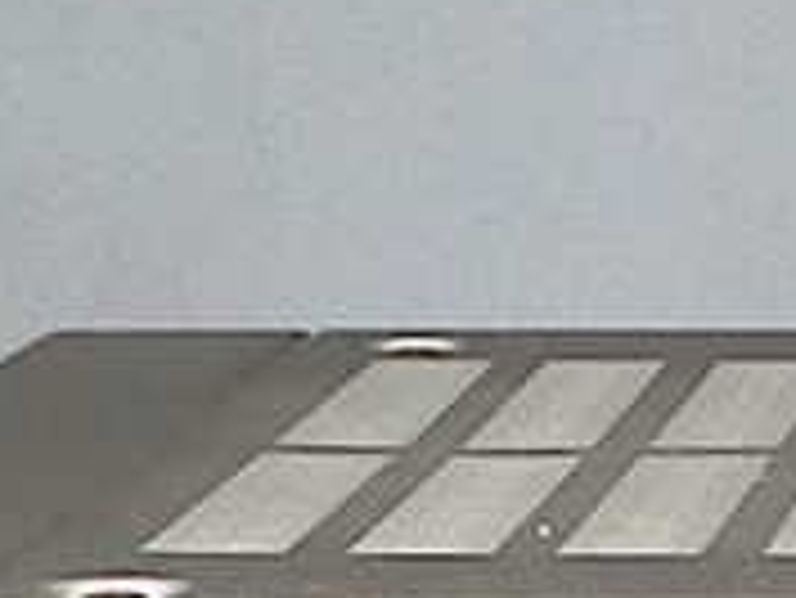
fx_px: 8123
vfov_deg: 4.2
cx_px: 1318
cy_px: 1196
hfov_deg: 5.5
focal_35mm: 353
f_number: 4.5
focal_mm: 11.7
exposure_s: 1/80
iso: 1600
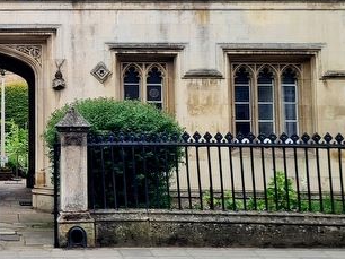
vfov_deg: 20.8
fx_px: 677
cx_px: 15
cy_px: -8
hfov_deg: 27.2
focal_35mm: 68
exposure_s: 1/1429
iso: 50
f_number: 1.8
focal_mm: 5.4
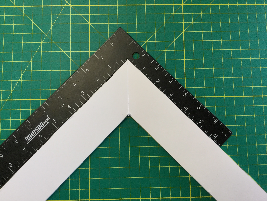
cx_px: 134
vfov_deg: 45.4
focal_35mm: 31
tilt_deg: -84.2
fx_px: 239
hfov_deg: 58.4
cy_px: 100
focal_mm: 3.3
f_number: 2.4
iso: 25
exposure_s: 1/30
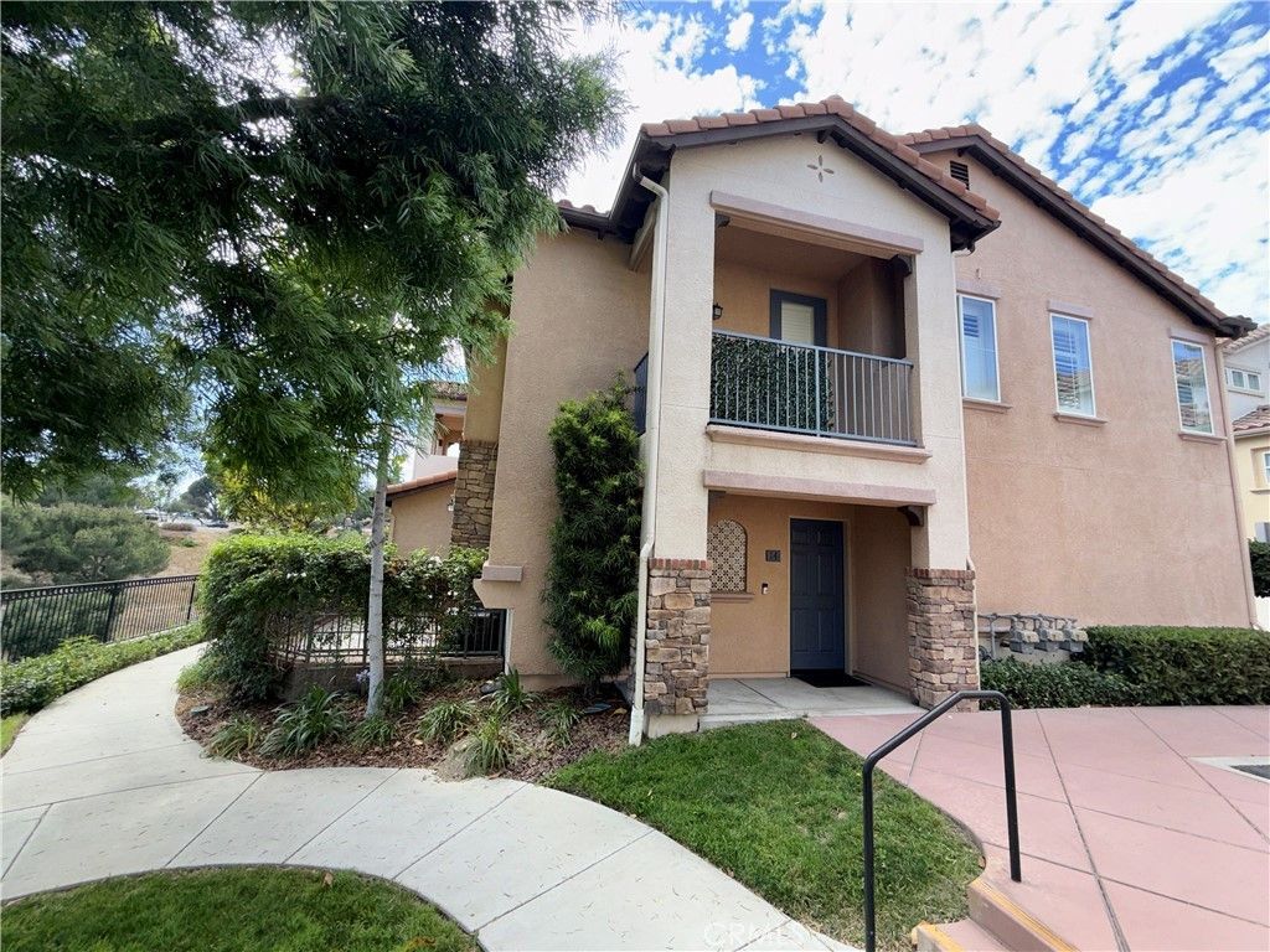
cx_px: 635
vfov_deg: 85.7
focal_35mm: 14
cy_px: 476
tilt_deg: +10.8
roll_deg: -3.3
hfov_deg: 102.1
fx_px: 514
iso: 16
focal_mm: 2.22
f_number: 2.2
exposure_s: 1/223
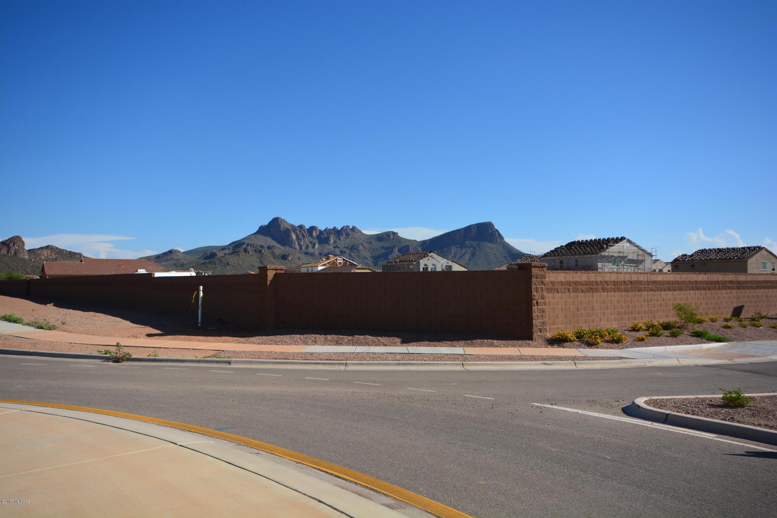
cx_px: 388
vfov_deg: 43.6
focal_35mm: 30
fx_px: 647
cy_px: 259
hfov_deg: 61.9
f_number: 11
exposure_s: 1/400
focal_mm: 20
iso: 200
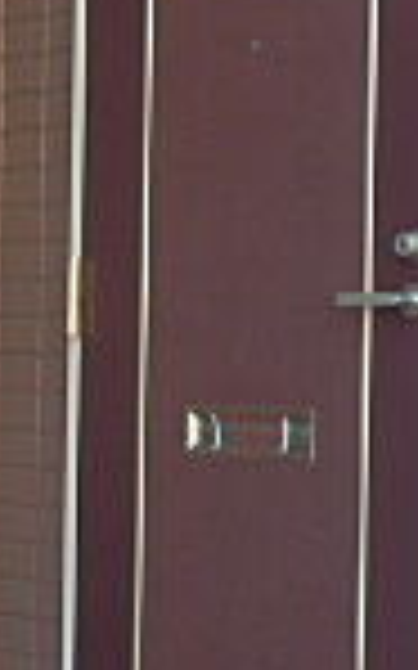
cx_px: 288
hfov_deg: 12.0
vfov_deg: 19.1
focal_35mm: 109
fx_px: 1989
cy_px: 400
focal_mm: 4.2
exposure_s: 1/80
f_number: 3
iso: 80
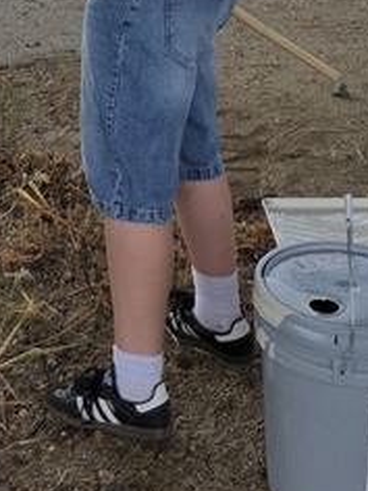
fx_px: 1417
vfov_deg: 17.6
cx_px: -52
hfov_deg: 14.4
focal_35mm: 100
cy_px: -248
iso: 80
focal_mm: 6.3
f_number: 1.7
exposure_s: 1/4434
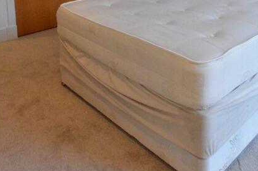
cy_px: -37
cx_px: 182
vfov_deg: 30.3
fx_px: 265
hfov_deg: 50.5
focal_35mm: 37
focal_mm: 10
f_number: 22
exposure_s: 1/10
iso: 3200
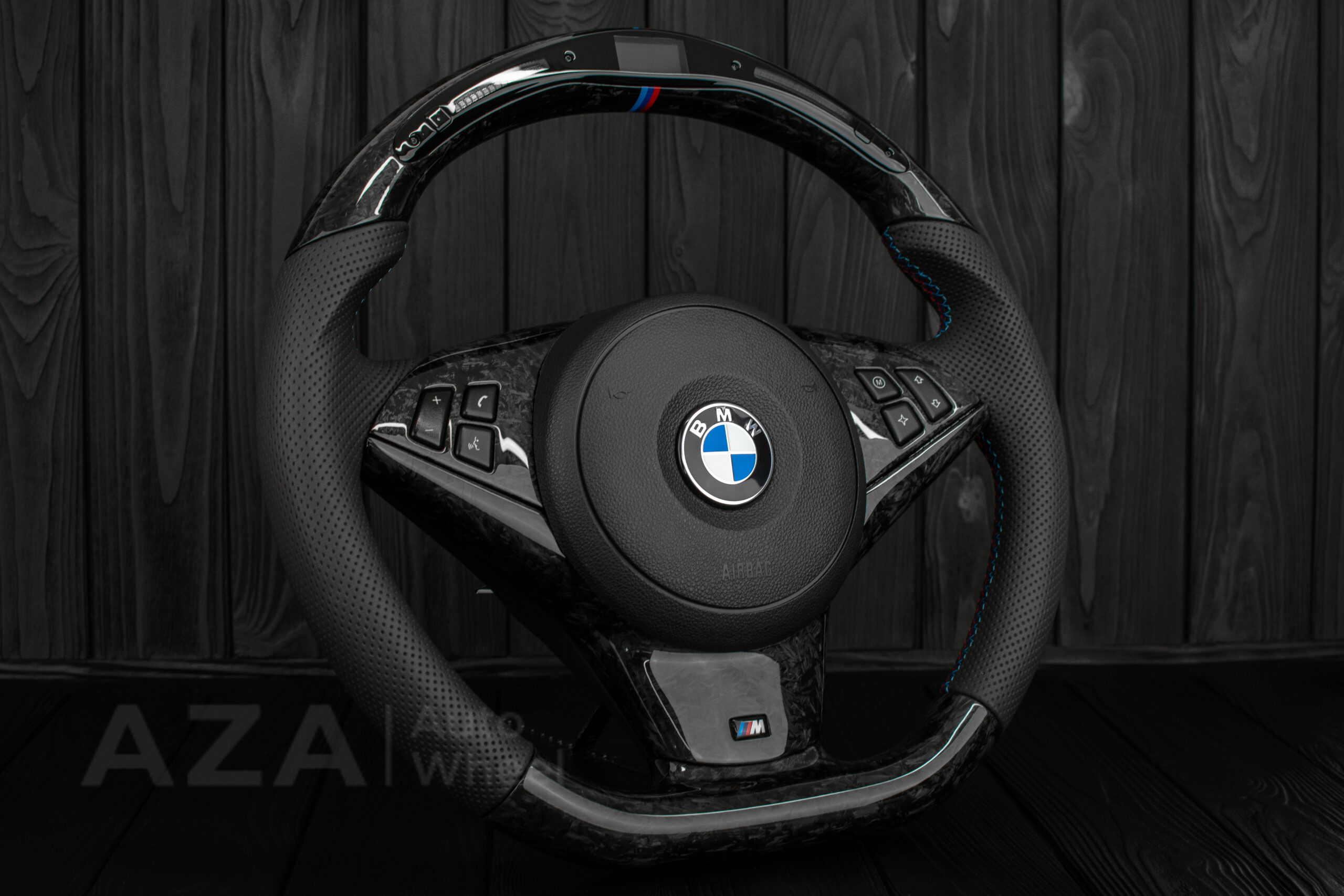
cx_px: 672
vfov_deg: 25.8
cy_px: 448
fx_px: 1960
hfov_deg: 37.8
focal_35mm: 52
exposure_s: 1/125
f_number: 6.3
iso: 500
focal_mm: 35
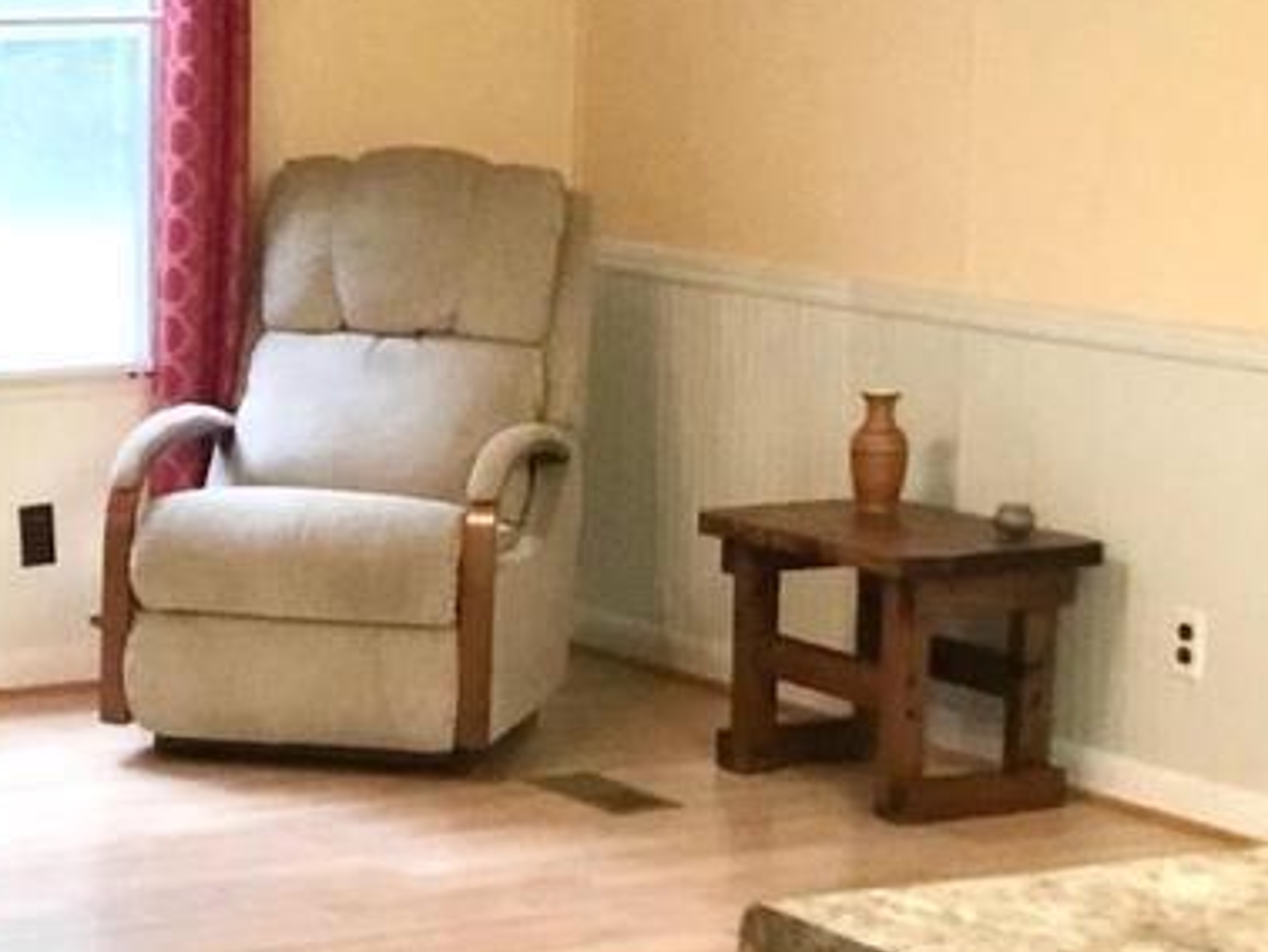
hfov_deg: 16.4
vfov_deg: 12.6
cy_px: 446
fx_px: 4325
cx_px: 10
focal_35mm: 118
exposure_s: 1/30
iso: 100
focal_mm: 3.3
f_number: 2.4
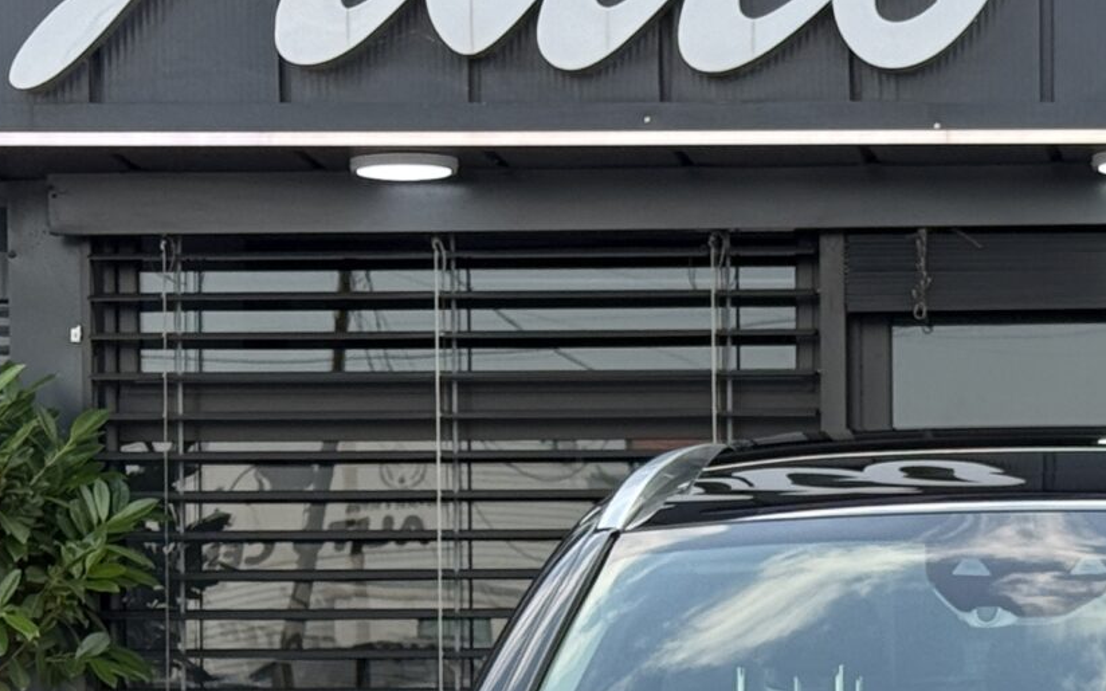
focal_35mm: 158
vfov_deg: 8.2
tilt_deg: +0.3
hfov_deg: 13.2
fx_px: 4762
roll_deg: +0.5
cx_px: 946
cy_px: 789
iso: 64
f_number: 1.78
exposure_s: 1/646
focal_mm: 6.76
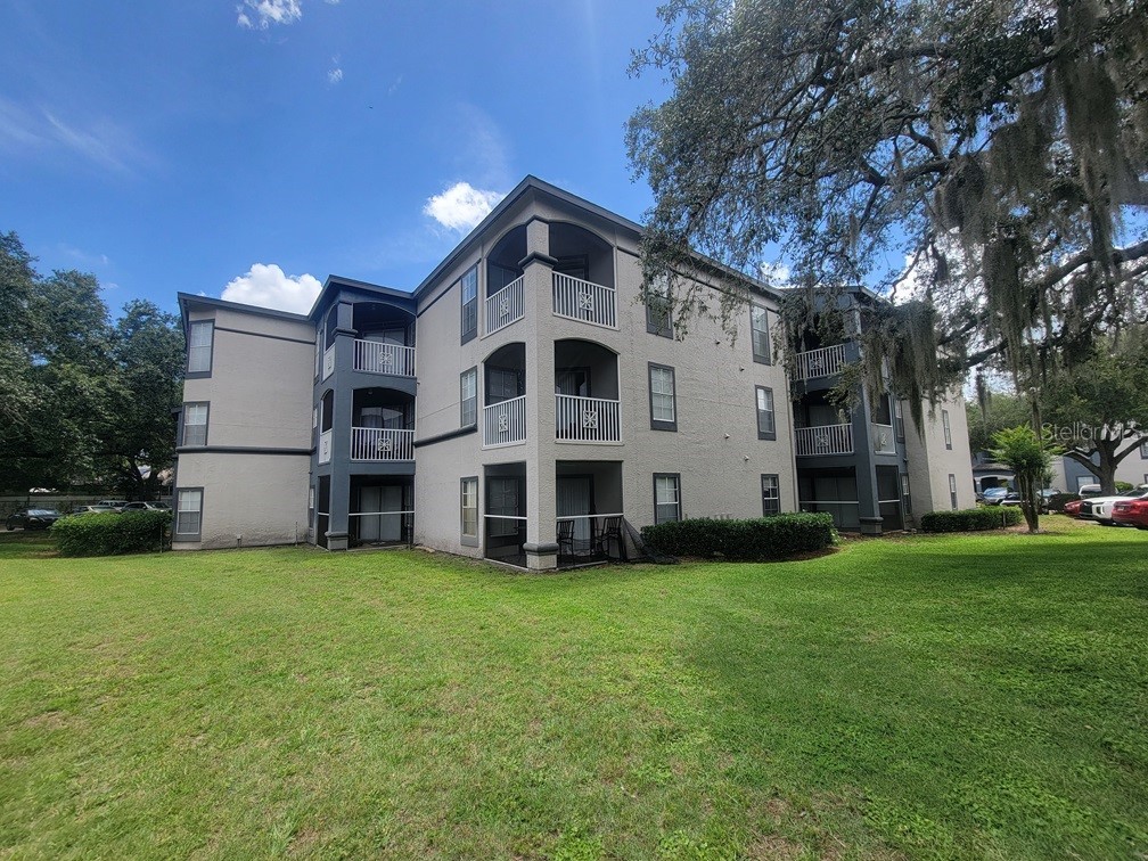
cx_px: 574
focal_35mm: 13
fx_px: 431
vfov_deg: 89.9
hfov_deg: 106.2
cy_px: 430
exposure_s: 1/968
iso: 50
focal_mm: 2.2
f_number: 2.2
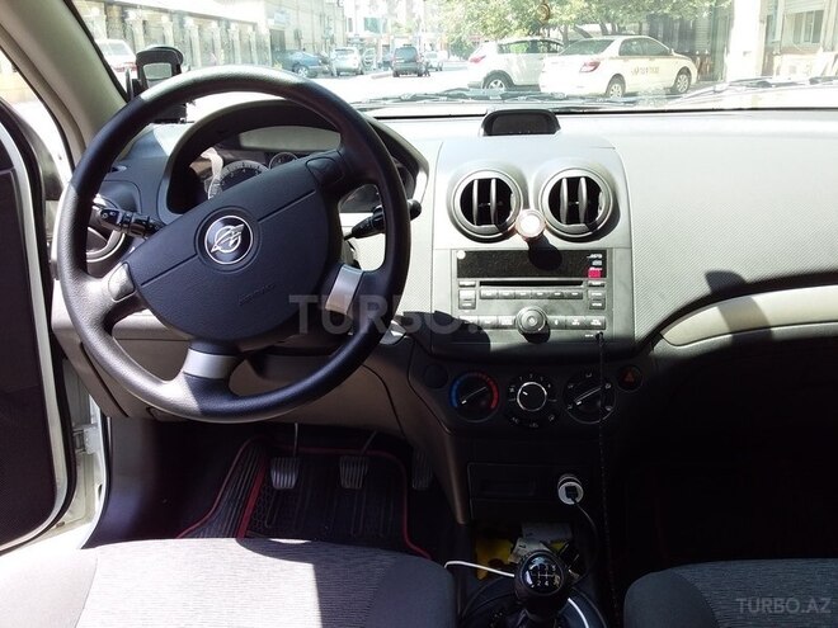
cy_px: 314
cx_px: 419
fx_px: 750
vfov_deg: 45.4
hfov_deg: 58.4
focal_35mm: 31
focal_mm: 3.3
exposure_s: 1/140
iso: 40
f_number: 2.2
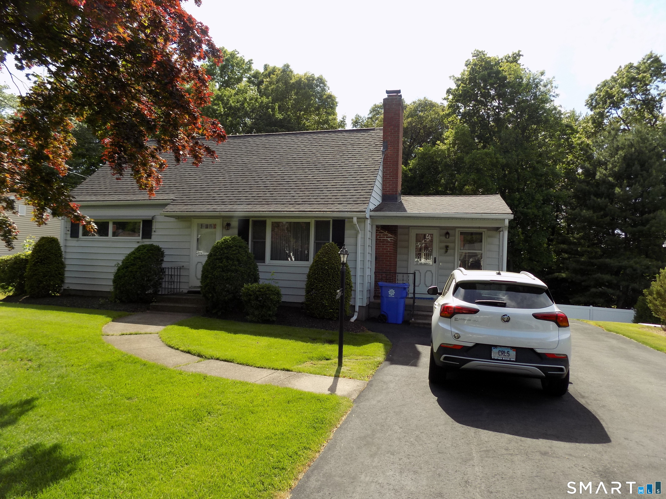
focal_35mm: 23
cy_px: 250
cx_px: 333
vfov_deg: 58.9
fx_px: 443
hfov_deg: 73.9
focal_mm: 4
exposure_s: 1/500
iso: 80
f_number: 3.1
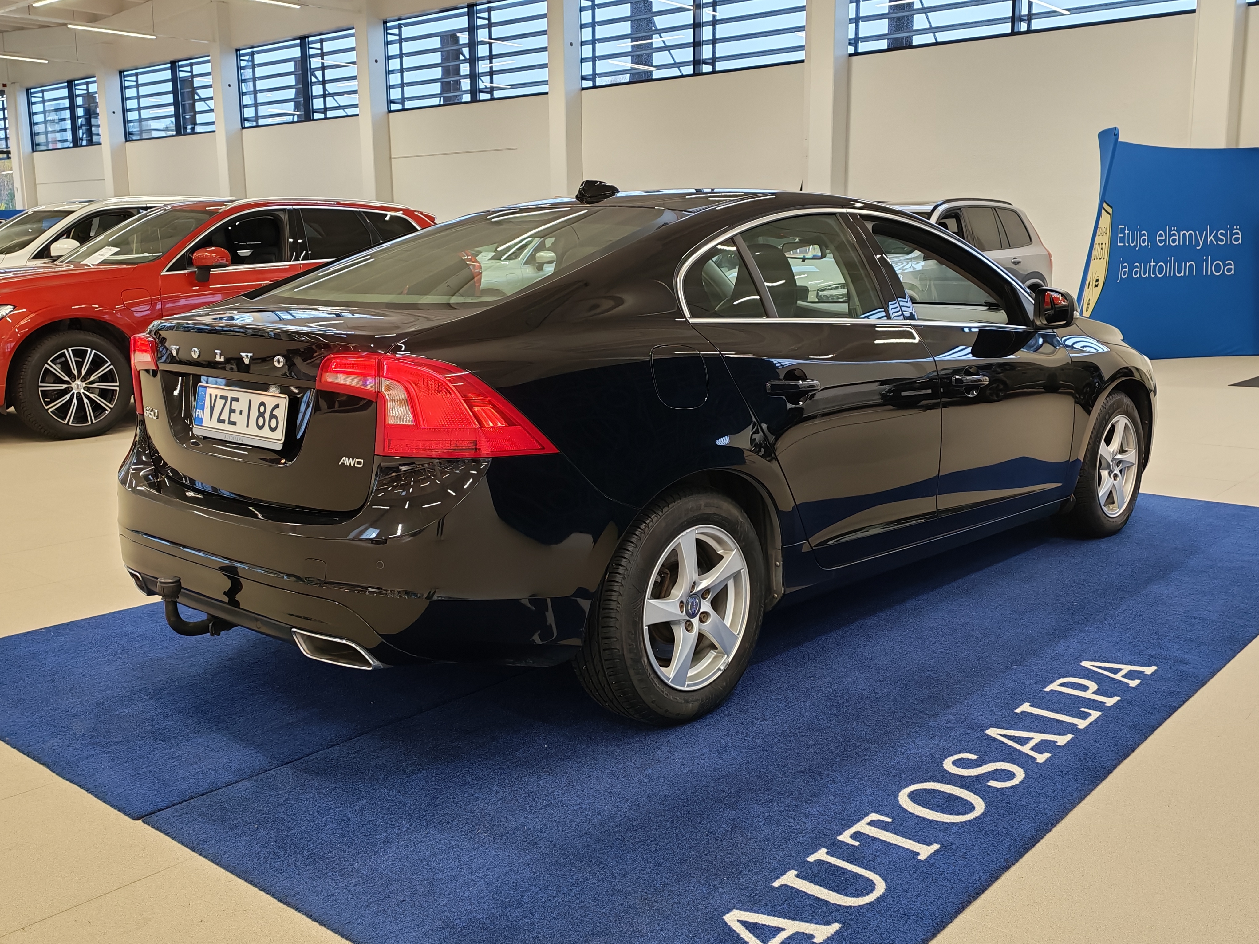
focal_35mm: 34
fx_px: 1237
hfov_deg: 54.0
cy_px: 472
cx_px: 630
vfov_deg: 41.8
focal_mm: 6.12
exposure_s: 1/100
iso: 319
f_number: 1.9
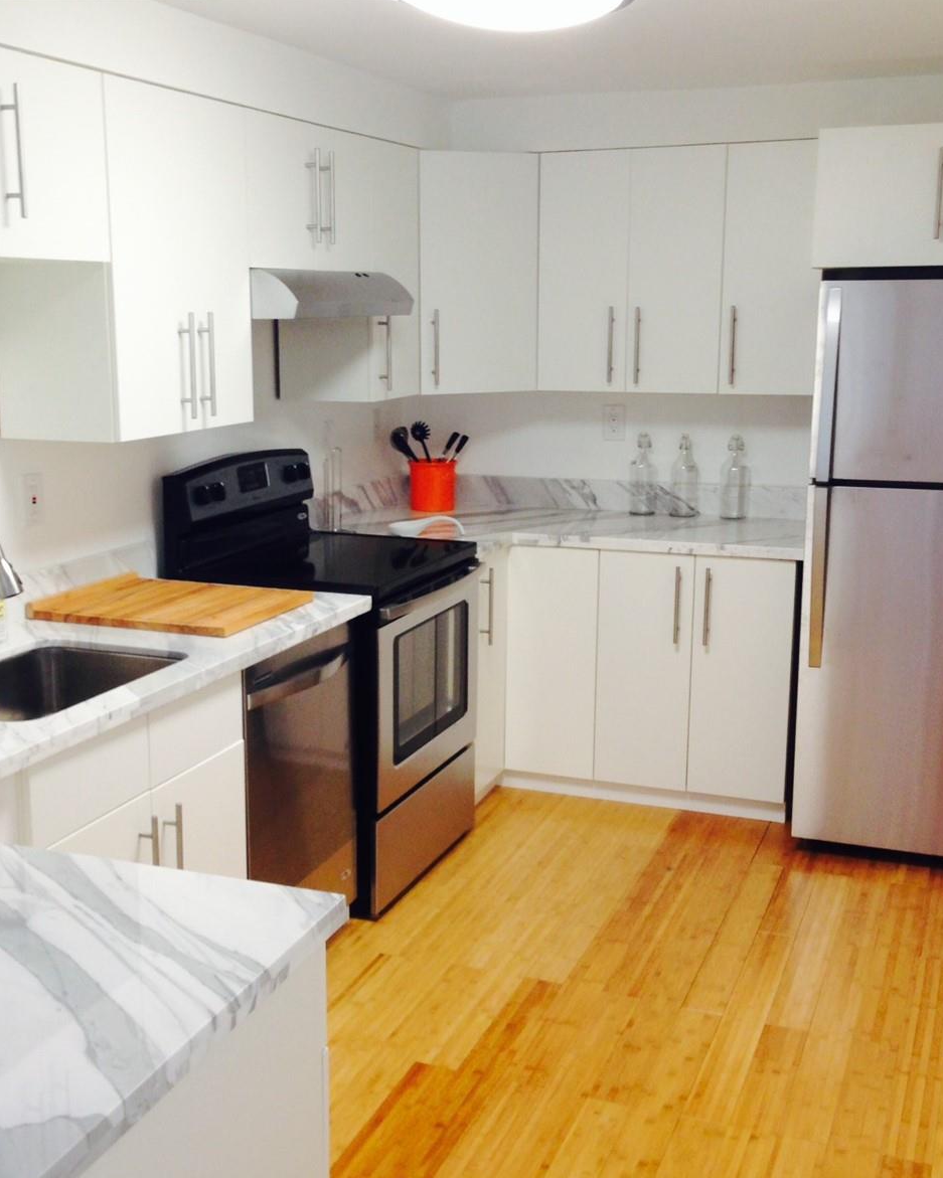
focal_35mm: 44
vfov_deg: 42.0
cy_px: 599
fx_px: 1535
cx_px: 400
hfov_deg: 34.1
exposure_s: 1/24
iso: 50
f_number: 2.4
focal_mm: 4.12
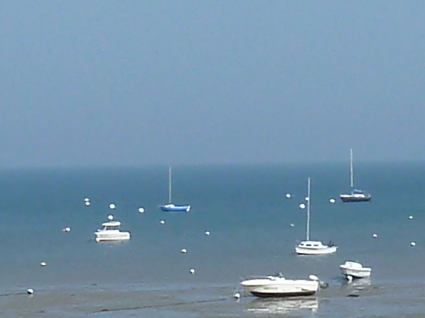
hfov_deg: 10.7
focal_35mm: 178
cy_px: 300
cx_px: 622
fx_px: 2184
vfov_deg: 8.3
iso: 80
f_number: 5
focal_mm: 4.1
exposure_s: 1/500
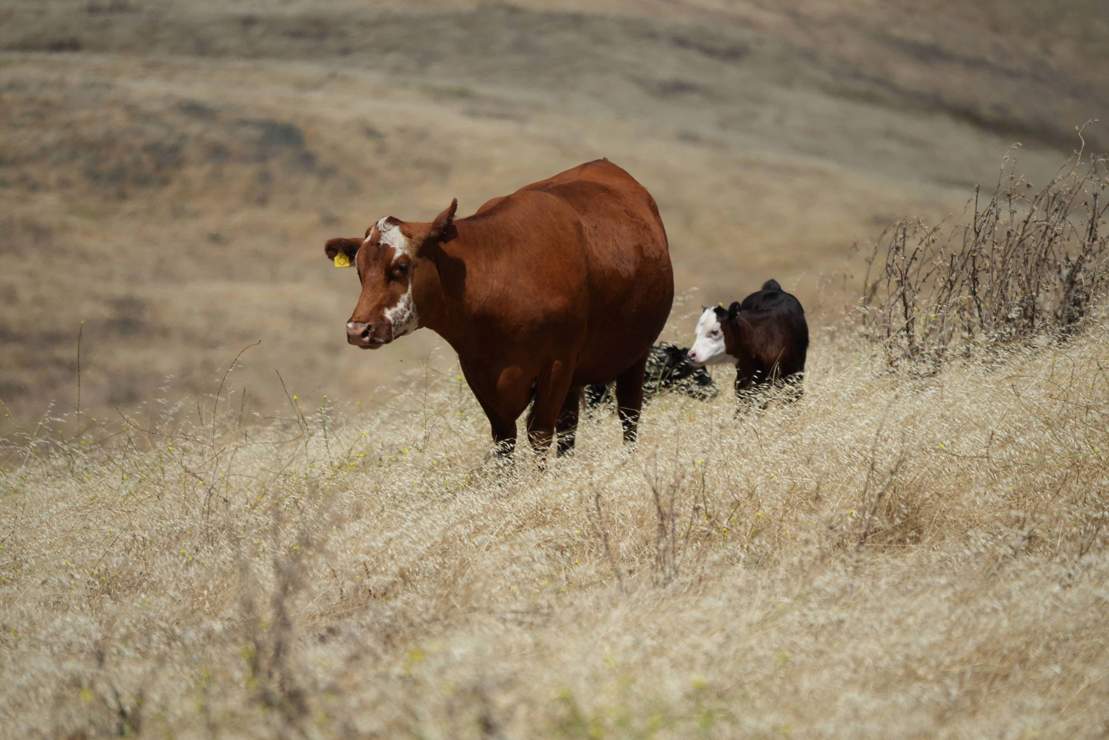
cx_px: 554
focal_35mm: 400
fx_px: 12321
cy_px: 370
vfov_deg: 3.4
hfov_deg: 5.2
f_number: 6.3
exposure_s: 1/1600
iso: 320
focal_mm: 400
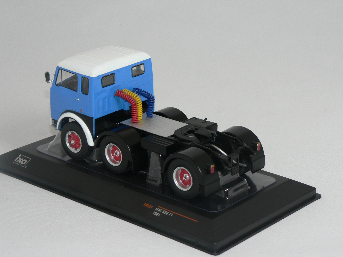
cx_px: 172
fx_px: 1031
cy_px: 128
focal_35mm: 104
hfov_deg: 18.9
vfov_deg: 14.2
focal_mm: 17.3
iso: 80
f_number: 3.2
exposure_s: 1/60
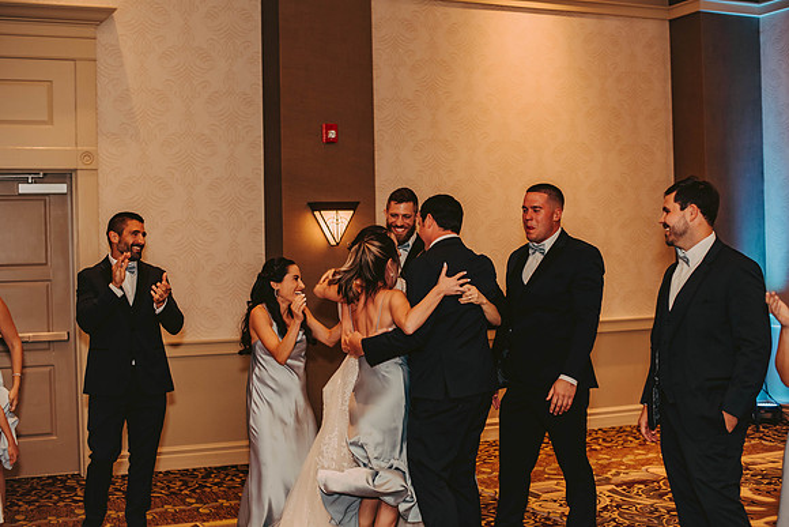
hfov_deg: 39.6
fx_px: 1096
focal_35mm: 50
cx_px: 394
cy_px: 264
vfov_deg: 27.0
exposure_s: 1/125
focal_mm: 50
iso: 800
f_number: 2.5
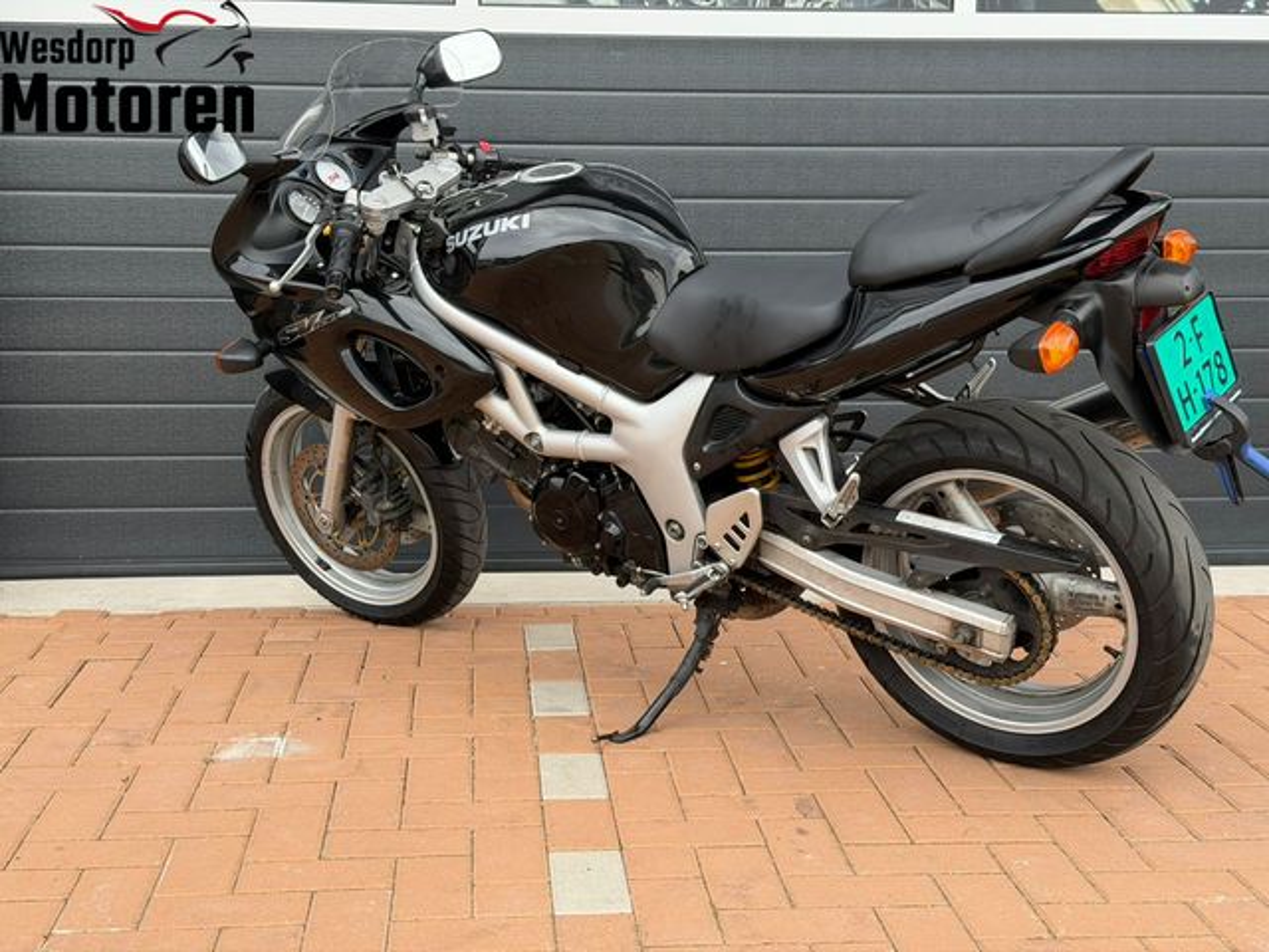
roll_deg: -0.2
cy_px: 476
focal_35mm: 48
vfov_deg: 30.3
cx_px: 634
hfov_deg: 39.7
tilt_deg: -8.0
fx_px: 1760
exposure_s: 1/917
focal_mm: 6.76
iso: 64
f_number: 1.78
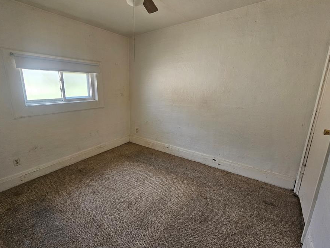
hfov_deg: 97.8
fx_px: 143
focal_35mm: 15
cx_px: 147
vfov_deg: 81.8
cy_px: 121
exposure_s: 1/60
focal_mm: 2.2
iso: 125
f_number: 2.2
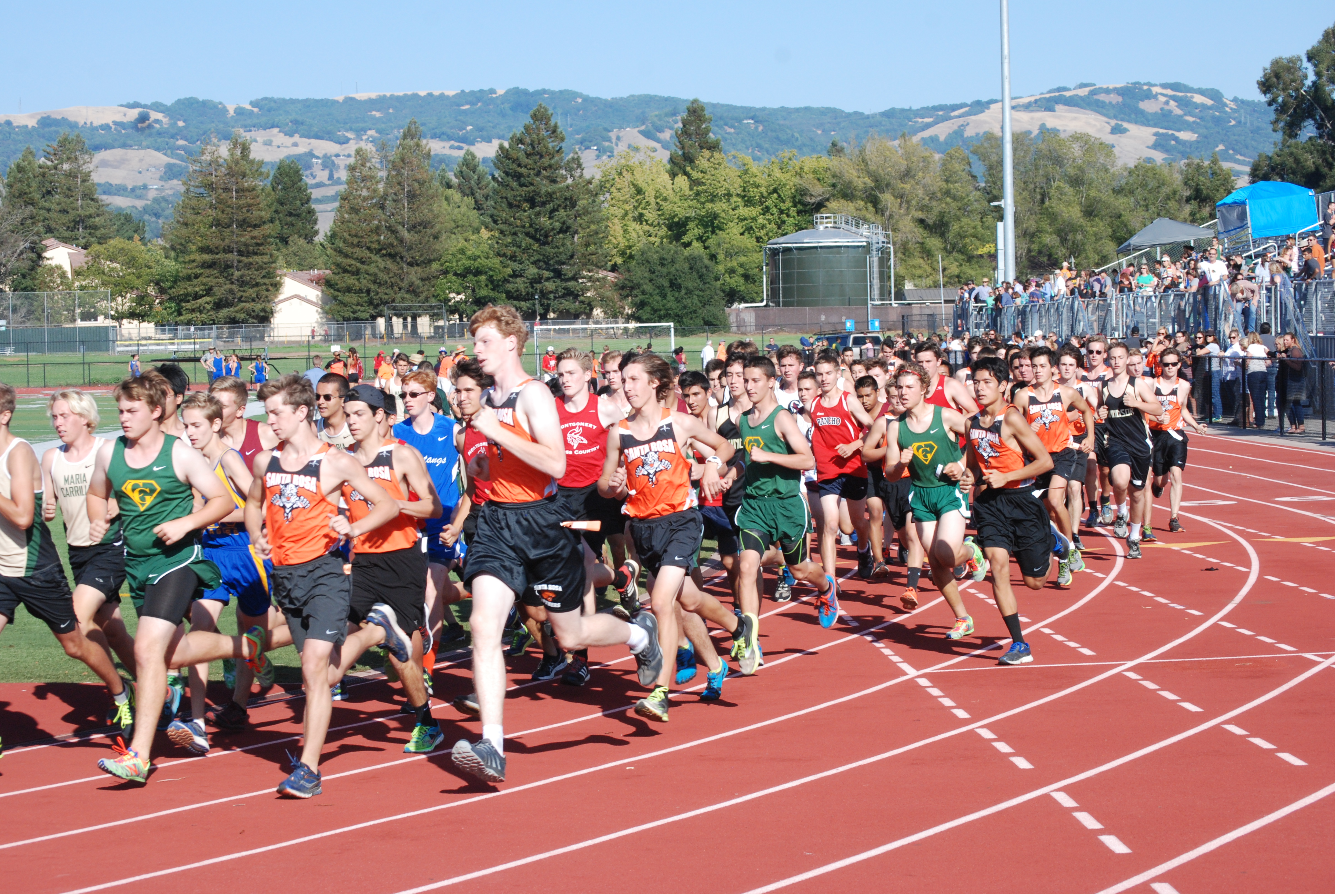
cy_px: 447
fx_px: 3063
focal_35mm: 82
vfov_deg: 16.6
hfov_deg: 24.6
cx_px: 668
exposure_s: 1/500
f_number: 11
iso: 400
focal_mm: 55
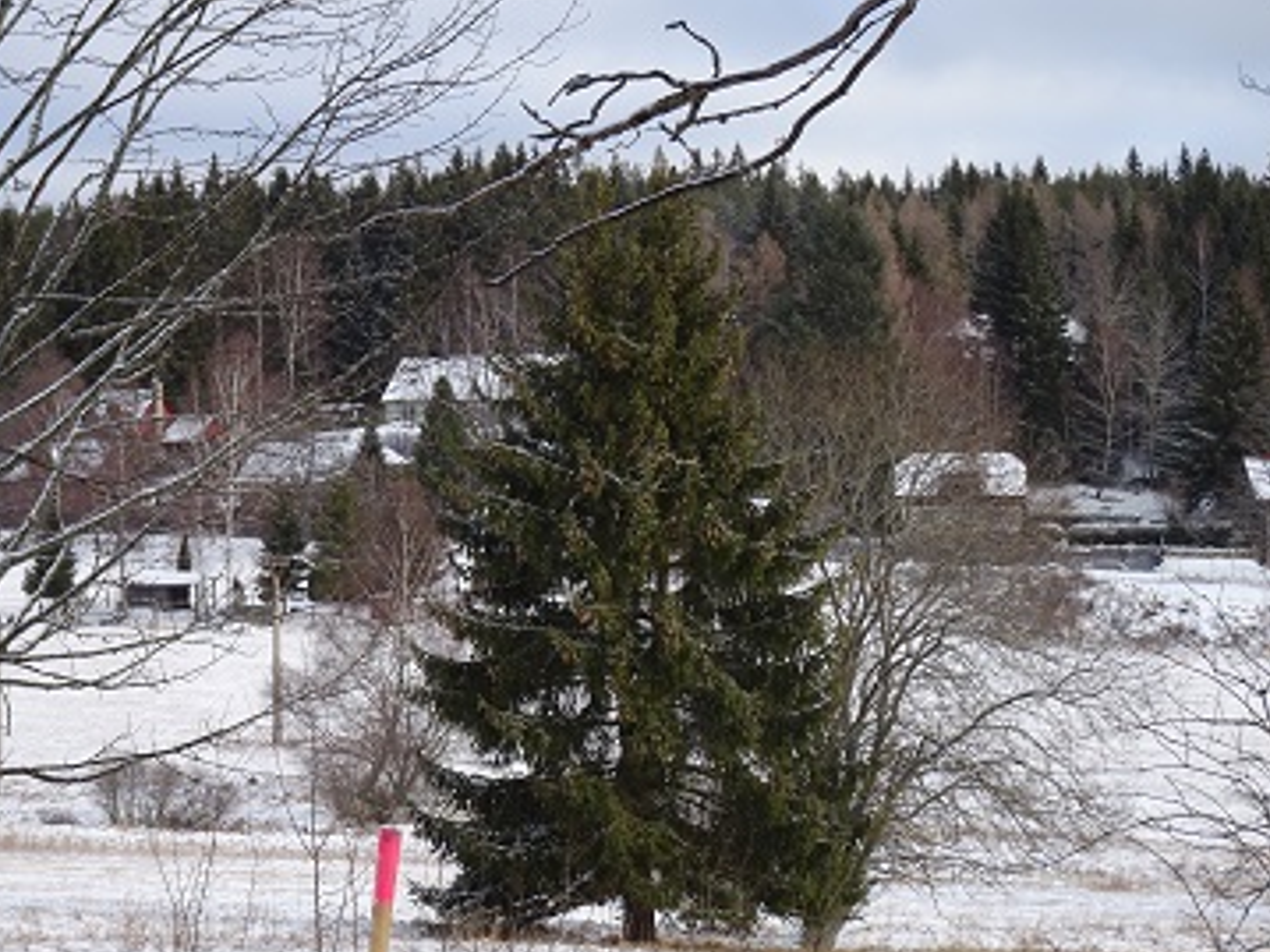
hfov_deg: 16.8
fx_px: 4291
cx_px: 612
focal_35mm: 117
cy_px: 517
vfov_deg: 12.7
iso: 80
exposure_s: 1/200
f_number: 5
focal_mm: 17.97
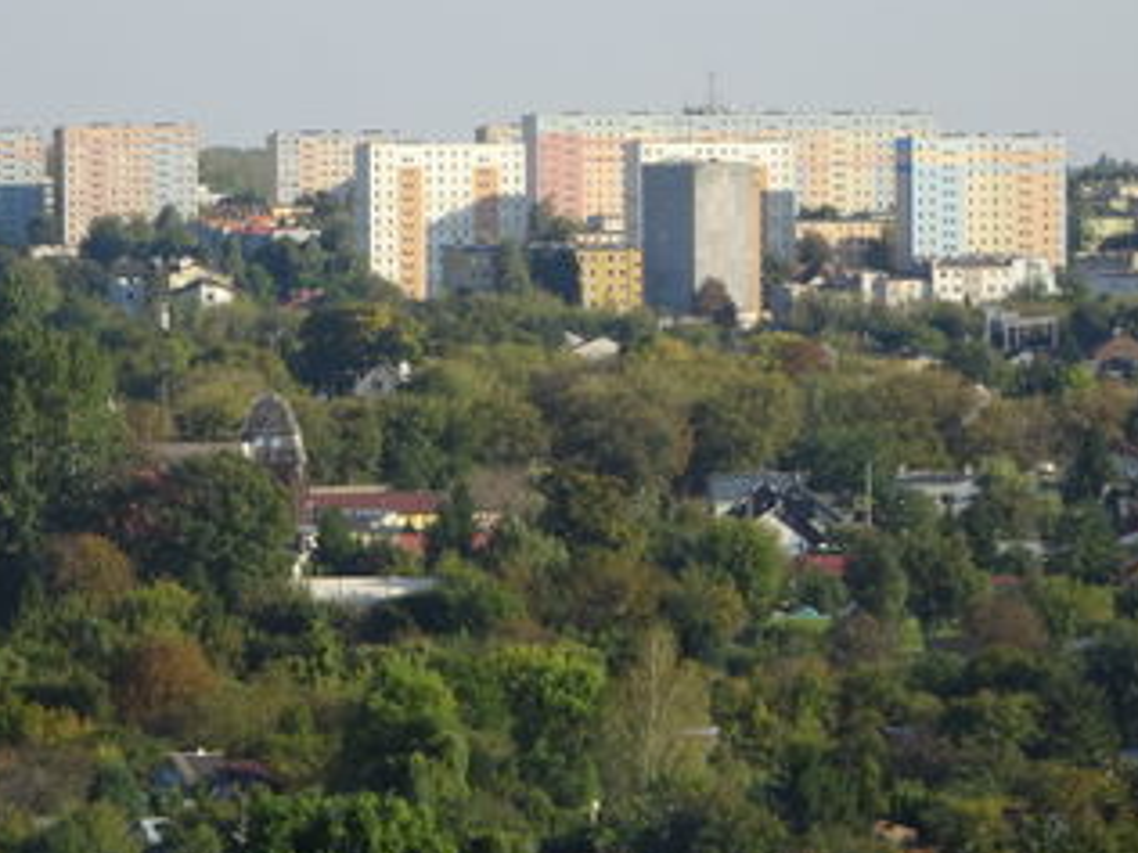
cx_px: 472
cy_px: 288
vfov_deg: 5.2
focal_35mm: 287
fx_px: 9435
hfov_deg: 6.9
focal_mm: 32.24
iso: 80
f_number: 5.6
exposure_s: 1/250
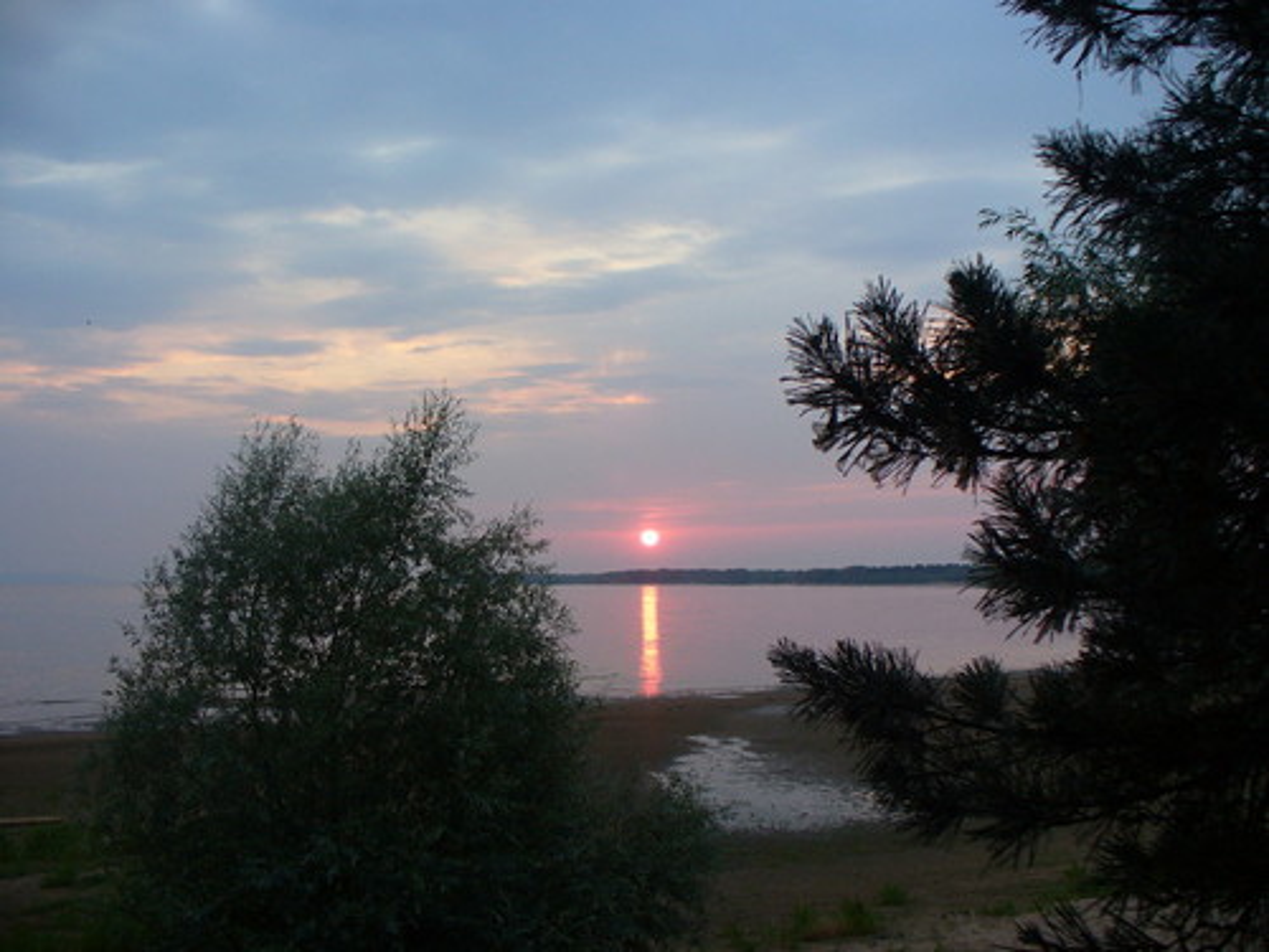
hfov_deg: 50.1
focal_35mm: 37
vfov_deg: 38.7
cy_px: 476
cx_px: 634
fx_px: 1356
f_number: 2.8
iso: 100
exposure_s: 1/60
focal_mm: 6.1
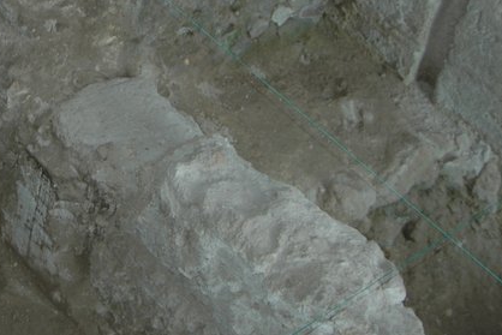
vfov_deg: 15.8
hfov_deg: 22.9
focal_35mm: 86
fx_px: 1200
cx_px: 25
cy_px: 50
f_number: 3.5
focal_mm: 24
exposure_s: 1/60
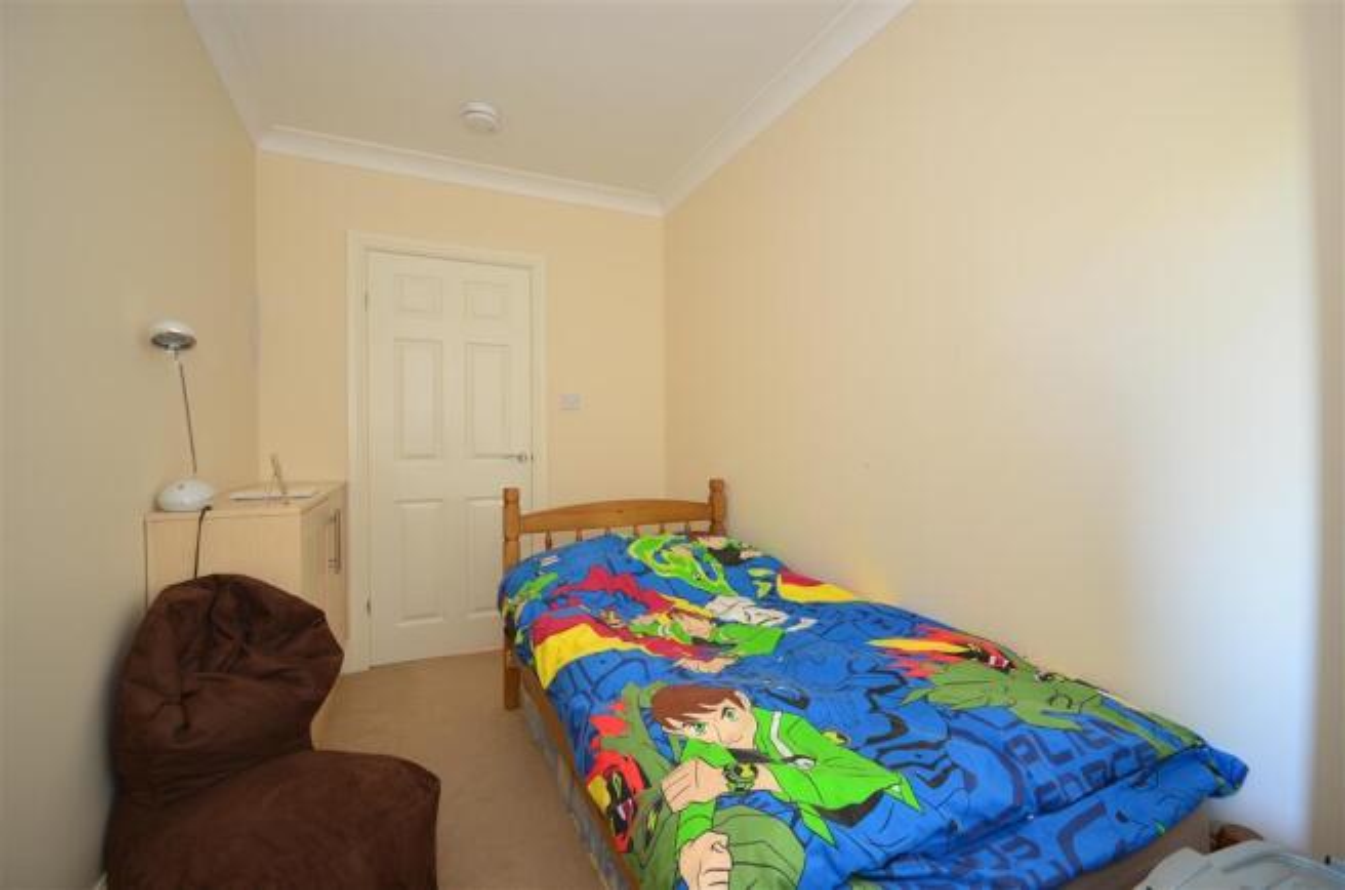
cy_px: 445
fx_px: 559
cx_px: 672
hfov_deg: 100.5
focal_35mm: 15
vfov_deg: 77.0
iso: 200
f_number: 5
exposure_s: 1.3
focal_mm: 10
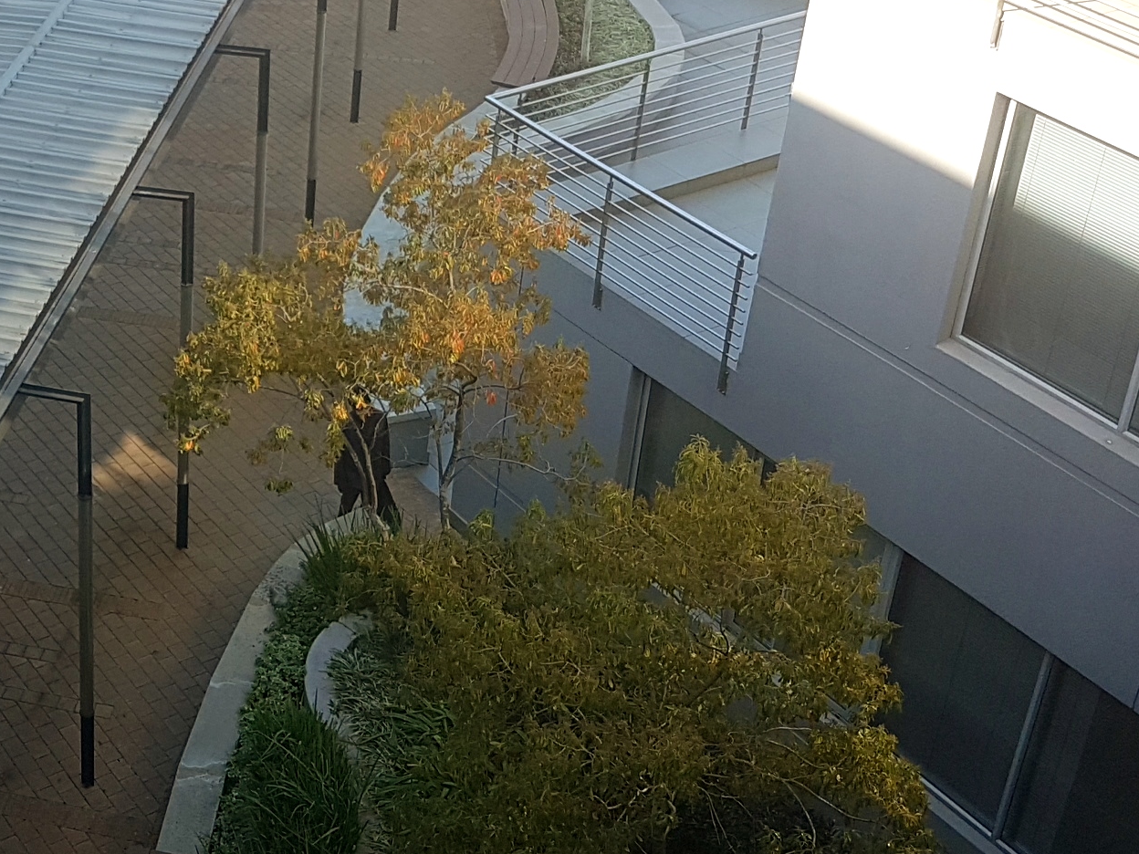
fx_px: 1974
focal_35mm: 60
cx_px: 122
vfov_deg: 24.3
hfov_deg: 30.8
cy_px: 306
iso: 40
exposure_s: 1/170
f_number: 1.7
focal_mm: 4.2
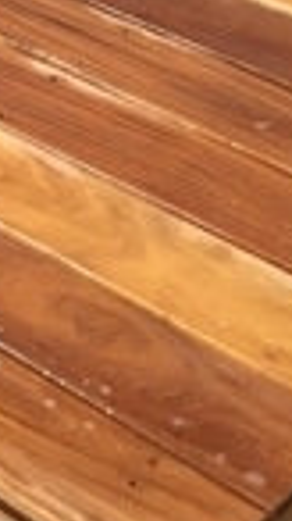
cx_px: -385
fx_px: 1750
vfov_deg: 16.3
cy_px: -68
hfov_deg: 8.7
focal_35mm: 127
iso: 25
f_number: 2.4
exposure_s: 1/1631
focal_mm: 3.3
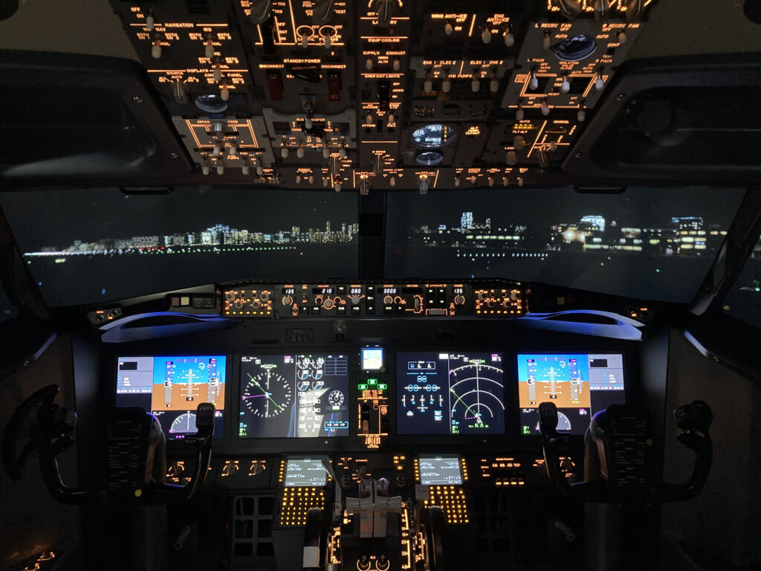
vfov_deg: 49.7
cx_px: 380
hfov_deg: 63.4
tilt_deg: -7.1
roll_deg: -0.3
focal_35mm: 28
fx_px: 616
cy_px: 286
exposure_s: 1/23
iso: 640
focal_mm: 3.99
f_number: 1.8
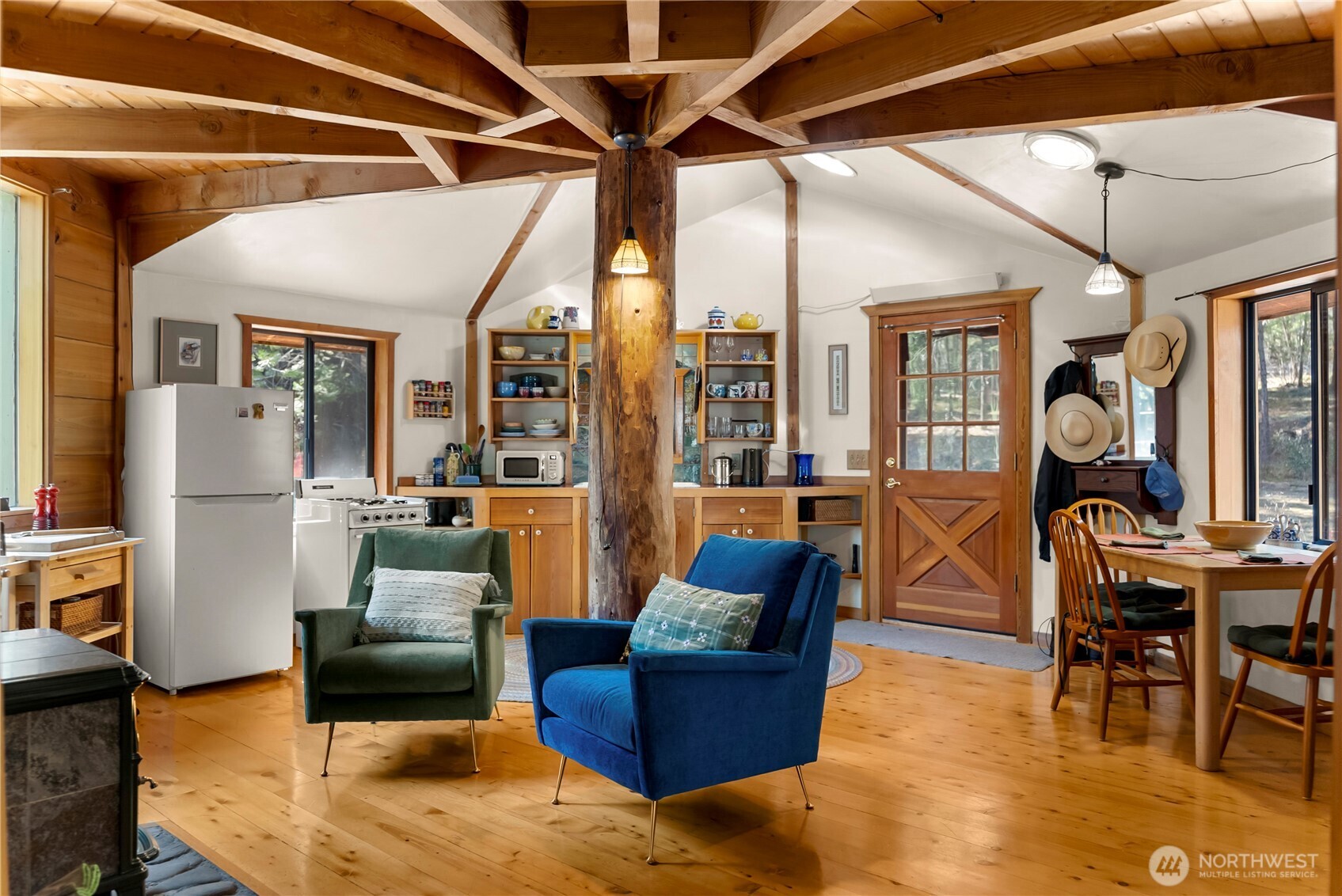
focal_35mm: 24
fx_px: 895
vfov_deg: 53.2
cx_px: 671
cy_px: 448
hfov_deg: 73.7
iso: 400
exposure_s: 1/10
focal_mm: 24
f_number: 2.8
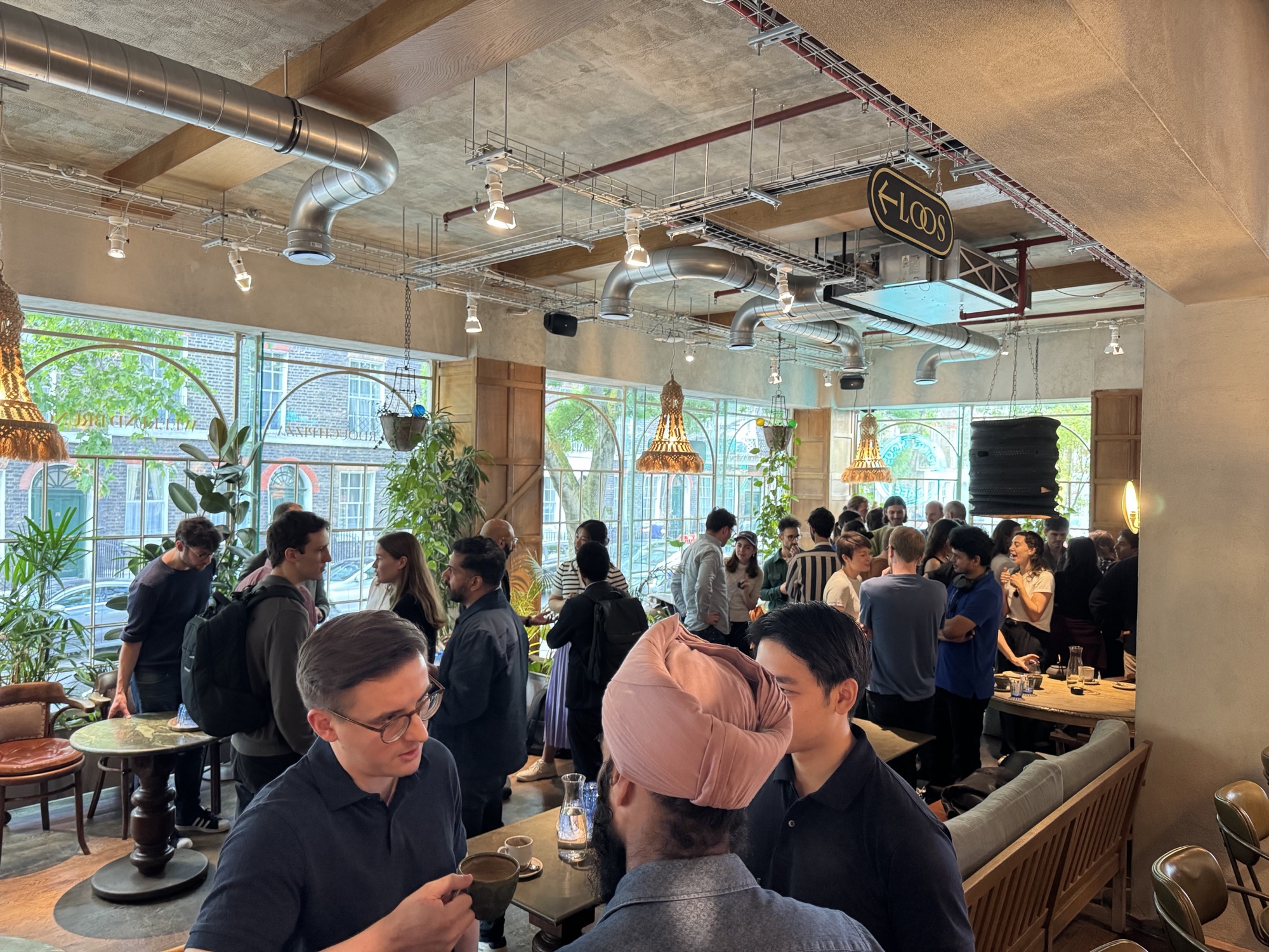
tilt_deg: +0.1
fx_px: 880
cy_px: 476
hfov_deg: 71.6
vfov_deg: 56.8
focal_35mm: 24
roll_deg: -1.2
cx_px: 634
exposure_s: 1/50
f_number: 1.78
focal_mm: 6.76
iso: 320
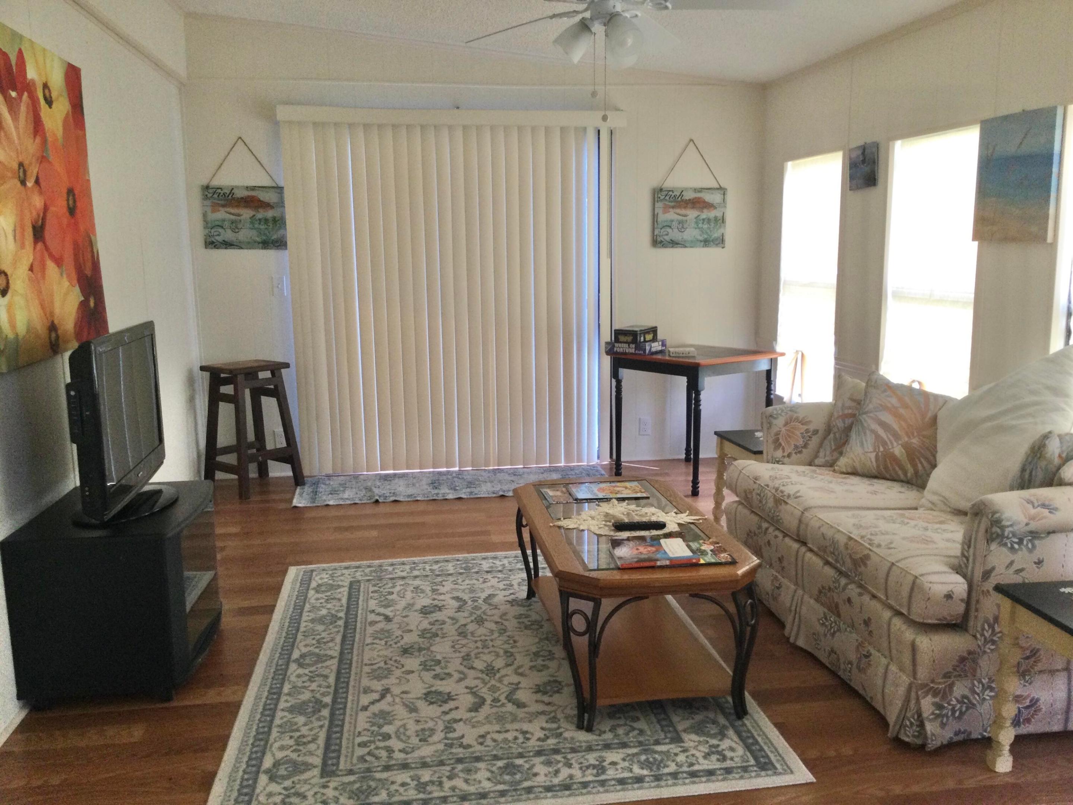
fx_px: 961
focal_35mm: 31
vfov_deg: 45.4
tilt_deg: -8.9
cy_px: 402
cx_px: 536
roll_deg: -0.6
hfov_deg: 58.4
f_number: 2.4
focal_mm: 3.3
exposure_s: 1/30
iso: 25
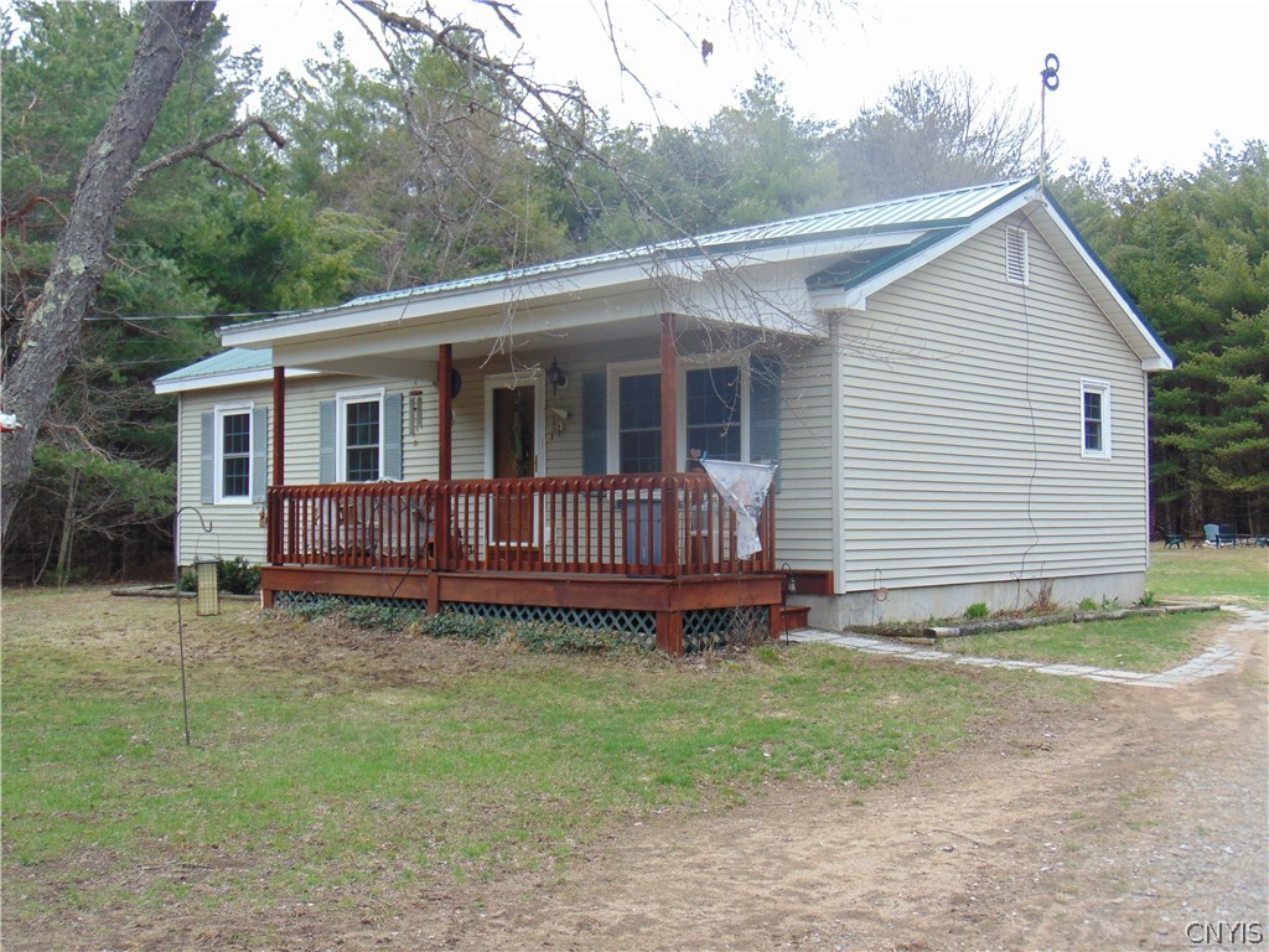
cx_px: 634
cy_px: 476
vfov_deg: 36.8
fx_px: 1430
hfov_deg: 47.9
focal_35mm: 39
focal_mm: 6.9
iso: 80
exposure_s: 1/160
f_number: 3.3
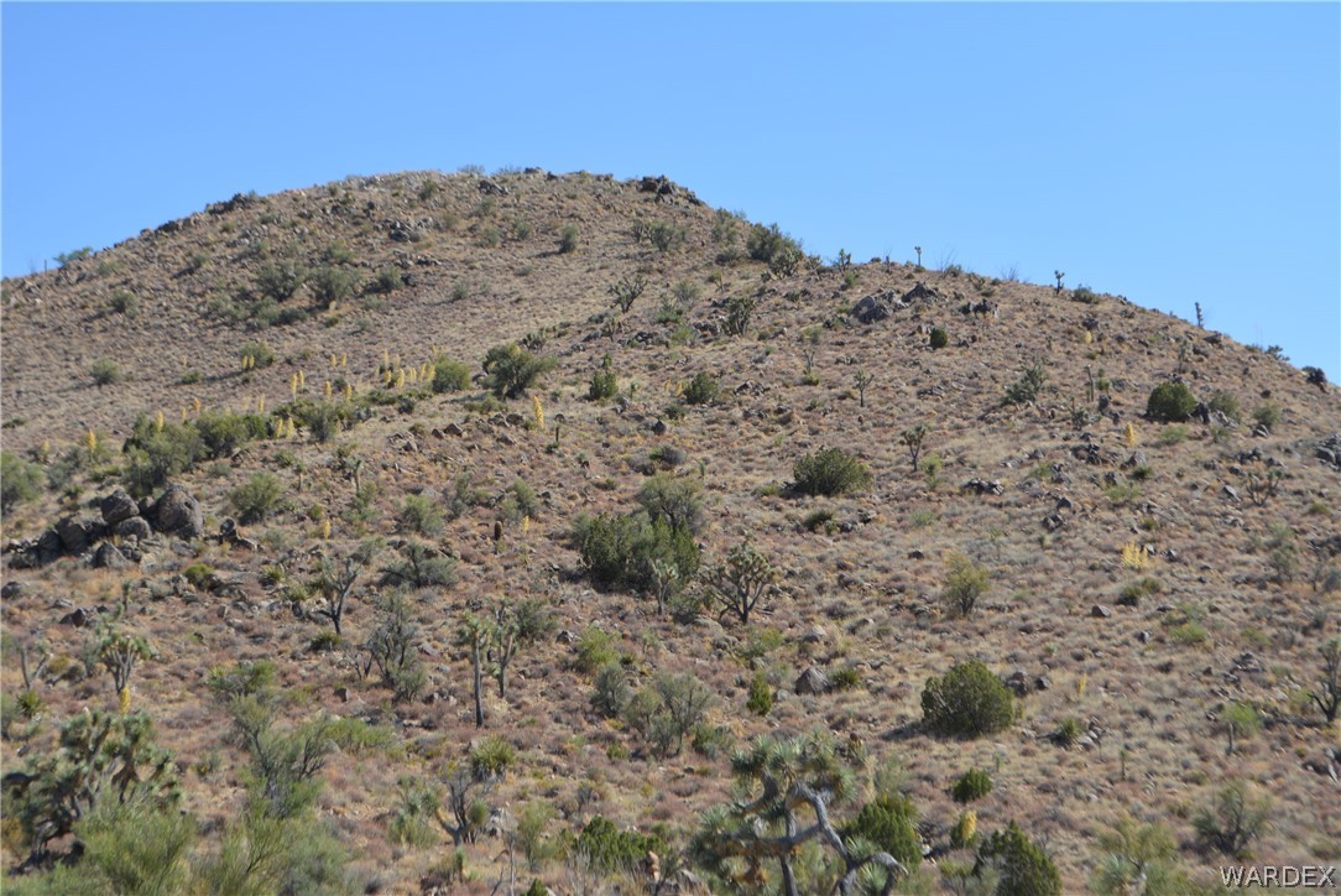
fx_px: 3075
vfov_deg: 16.6
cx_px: 670
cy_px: 448
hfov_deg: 24.6
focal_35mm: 82
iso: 125
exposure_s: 1/250
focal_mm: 55
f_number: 8
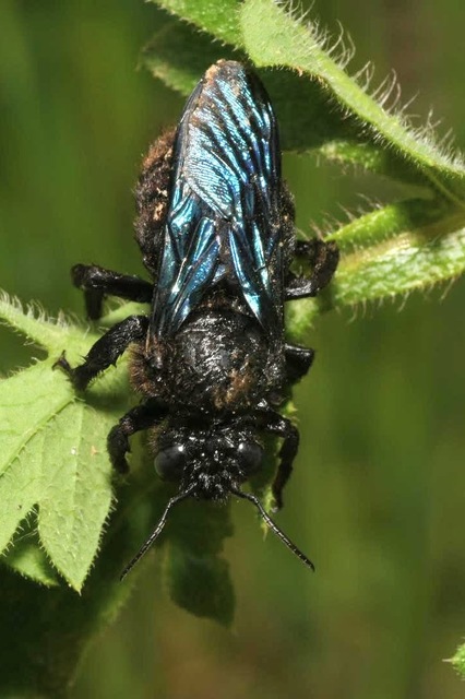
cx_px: 232
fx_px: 3055
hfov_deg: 8.7
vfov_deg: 13.0
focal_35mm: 158
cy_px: 350
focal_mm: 105
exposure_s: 1/60
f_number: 29
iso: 100
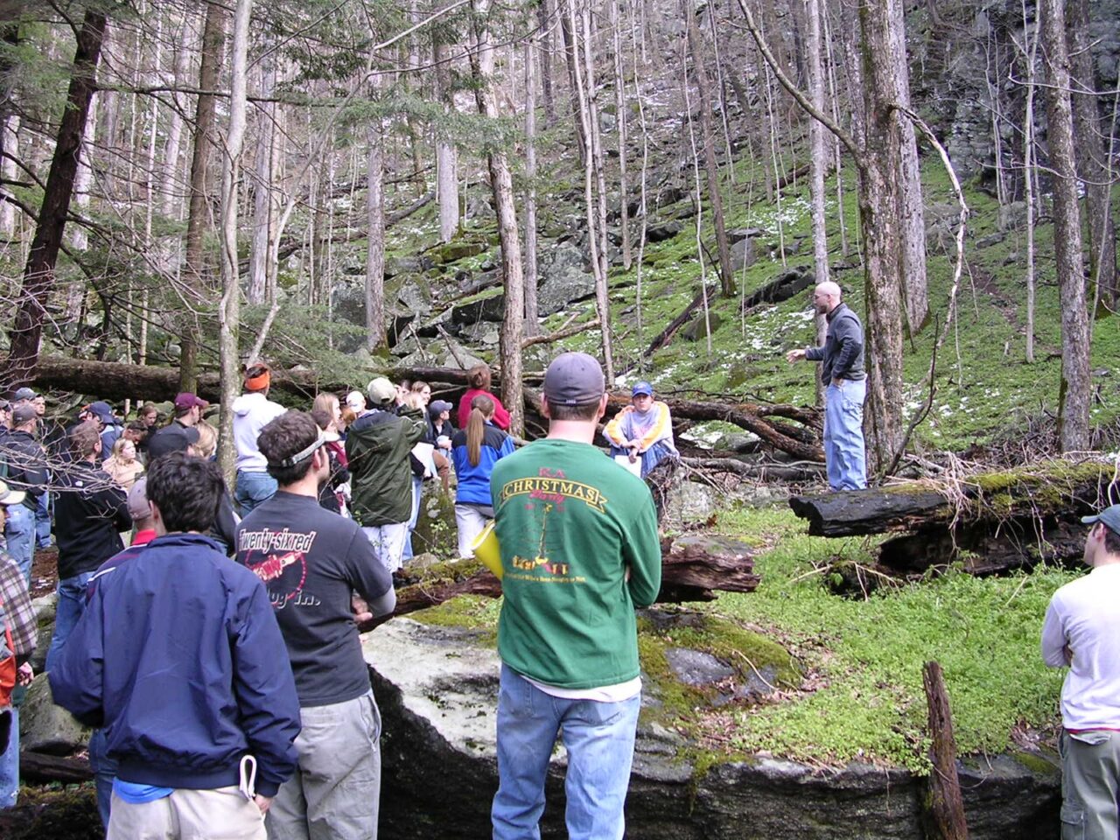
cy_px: 420
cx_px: 560
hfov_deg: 49.0
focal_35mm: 38
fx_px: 1229
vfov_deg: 37.7
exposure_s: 1/42.4
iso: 100
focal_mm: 5.8
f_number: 2.8
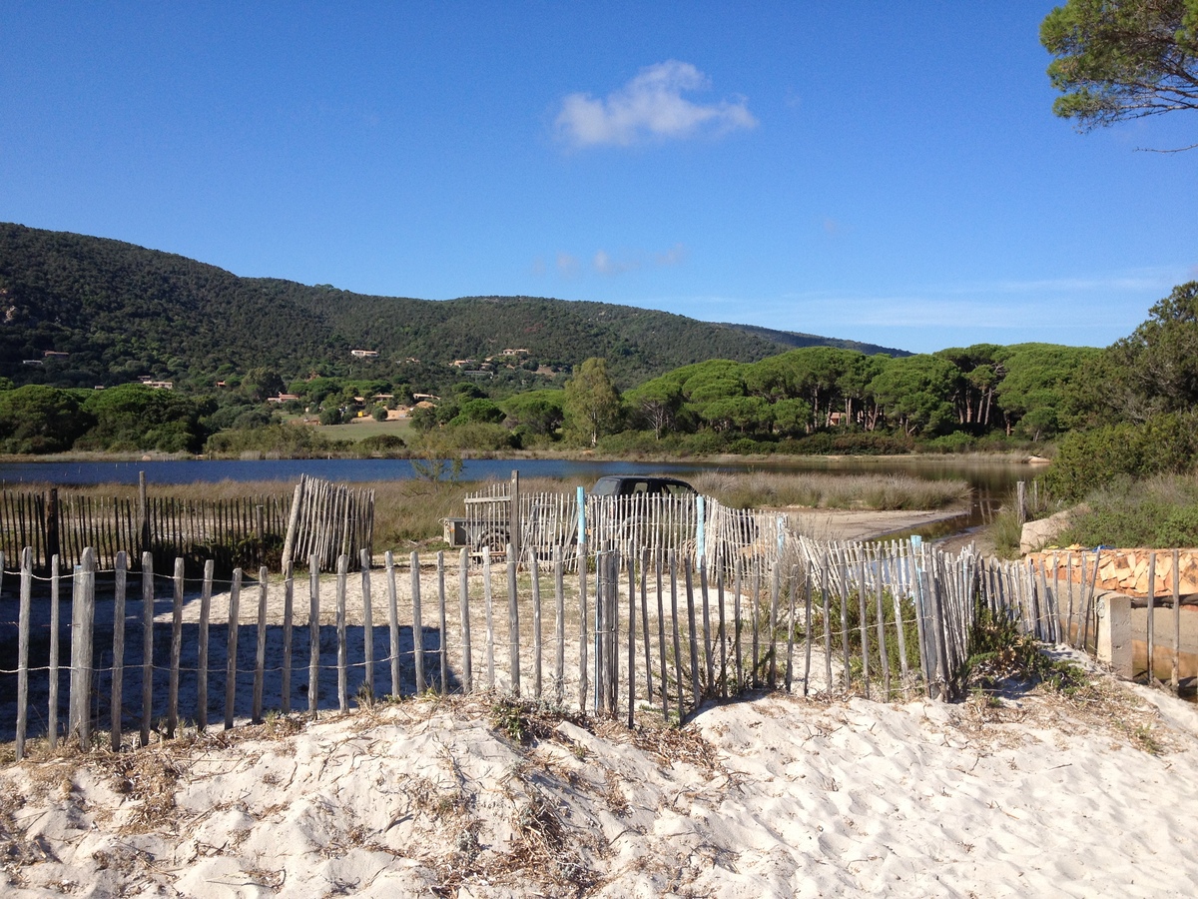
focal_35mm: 35
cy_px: 450
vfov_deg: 40.7
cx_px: 599
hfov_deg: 52.6
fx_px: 1211
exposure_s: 1/1727
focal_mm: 4.28
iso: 64
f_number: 2.4
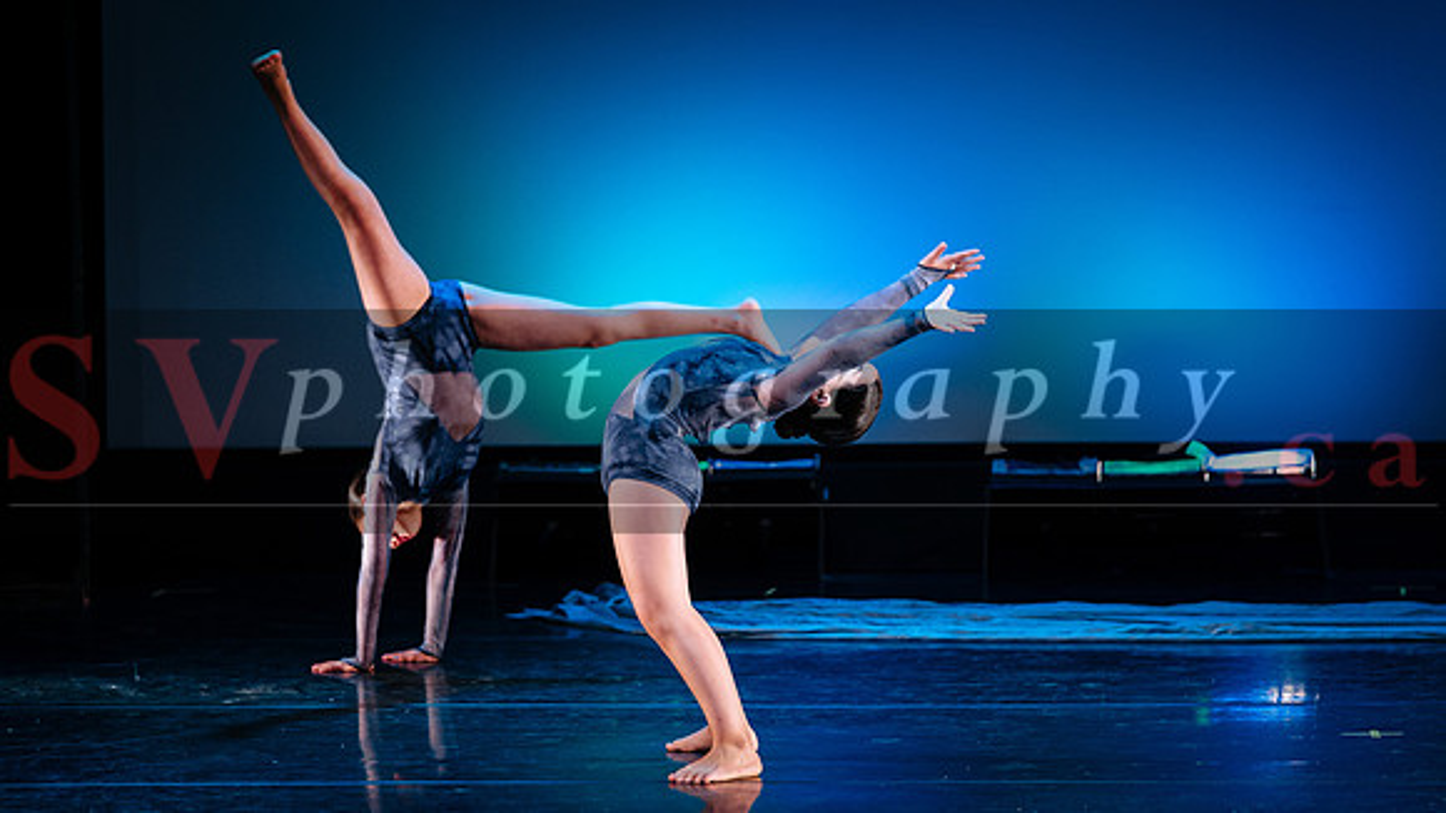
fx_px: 7099
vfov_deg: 6.6
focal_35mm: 185
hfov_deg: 11.6
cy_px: 367
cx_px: 721
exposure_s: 1/500
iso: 1250
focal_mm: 173
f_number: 2.8
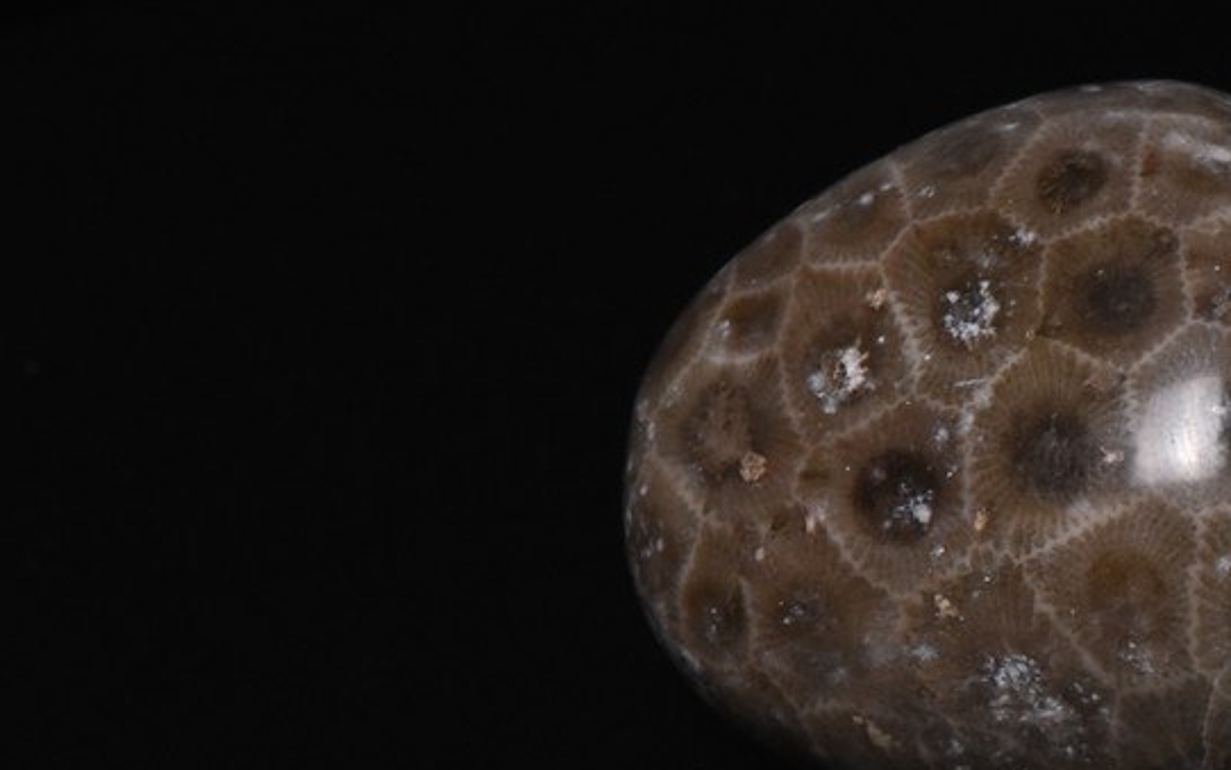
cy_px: 435
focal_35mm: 237
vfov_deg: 5.5
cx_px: 1033
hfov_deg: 8.8
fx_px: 7953
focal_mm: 105
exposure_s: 1/60
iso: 5000
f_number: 14
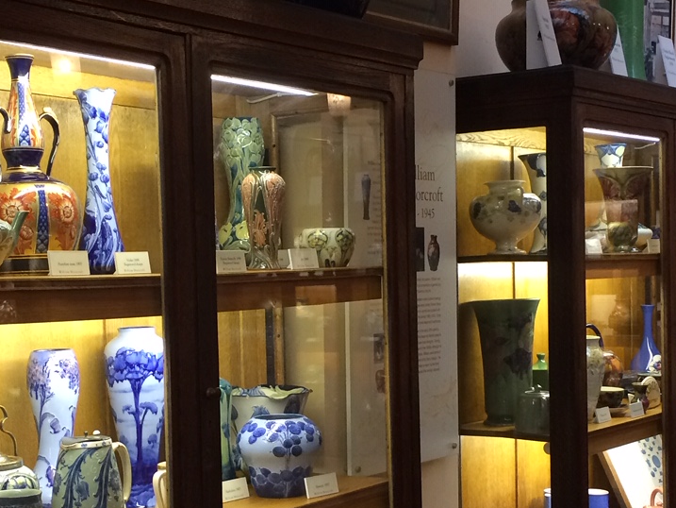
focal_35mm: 66
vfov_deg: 22.2
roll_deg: +0.4
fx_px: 1289
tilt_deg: -2.5
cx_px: 264
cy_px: 306
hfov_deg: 29.3
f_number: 2.2
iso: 80
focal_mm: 4.15
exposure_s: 1/33
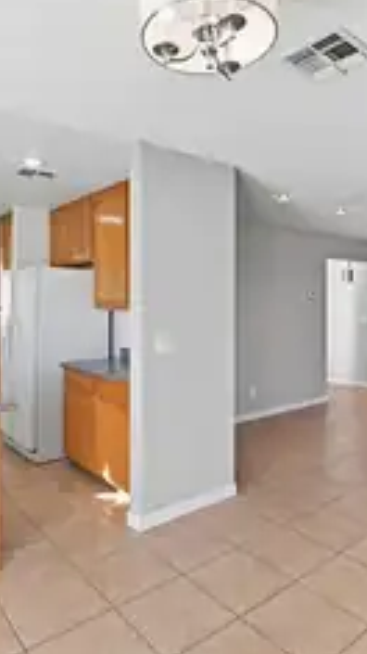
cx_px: 192
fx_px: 433
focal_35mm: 25
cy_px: 308
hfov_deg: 45.9
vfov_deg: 74.0
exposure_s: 1/640
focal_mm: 14
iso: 640
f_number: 10
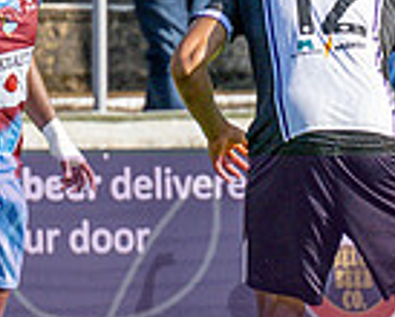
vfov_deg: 1.1
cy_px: 93
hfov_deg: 1.4
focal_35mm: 1404
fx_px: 16437
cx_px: 624
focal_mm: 160
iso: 400
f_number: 4
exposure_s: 1/2500
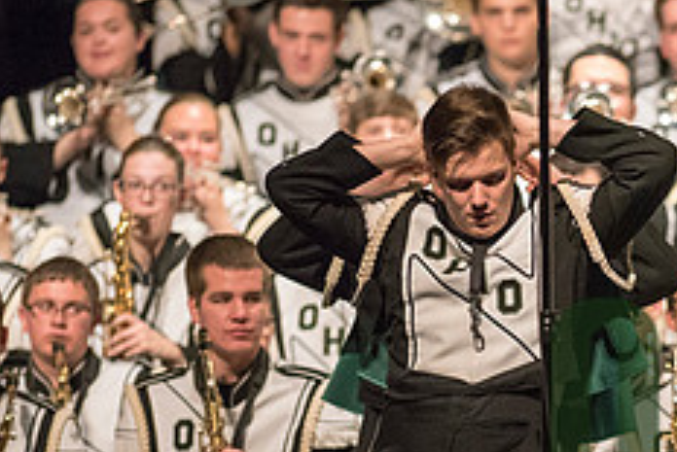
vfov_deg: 1.8
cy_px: 436
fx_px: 14094
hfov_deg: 2.7
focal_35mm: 749
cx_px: 770
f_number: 2.8
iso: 4000
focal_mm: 300
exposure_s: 1/500
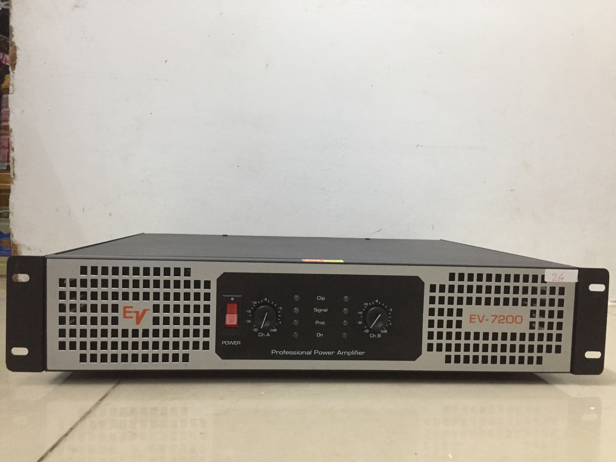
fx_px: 516
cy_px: 231
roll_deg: -3.0
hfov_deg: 61.7
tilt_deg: -1.2
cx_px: 308
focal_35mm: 29
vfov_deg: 48.2
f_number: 2.2
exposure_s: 1/20
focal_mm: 4.15
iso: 250
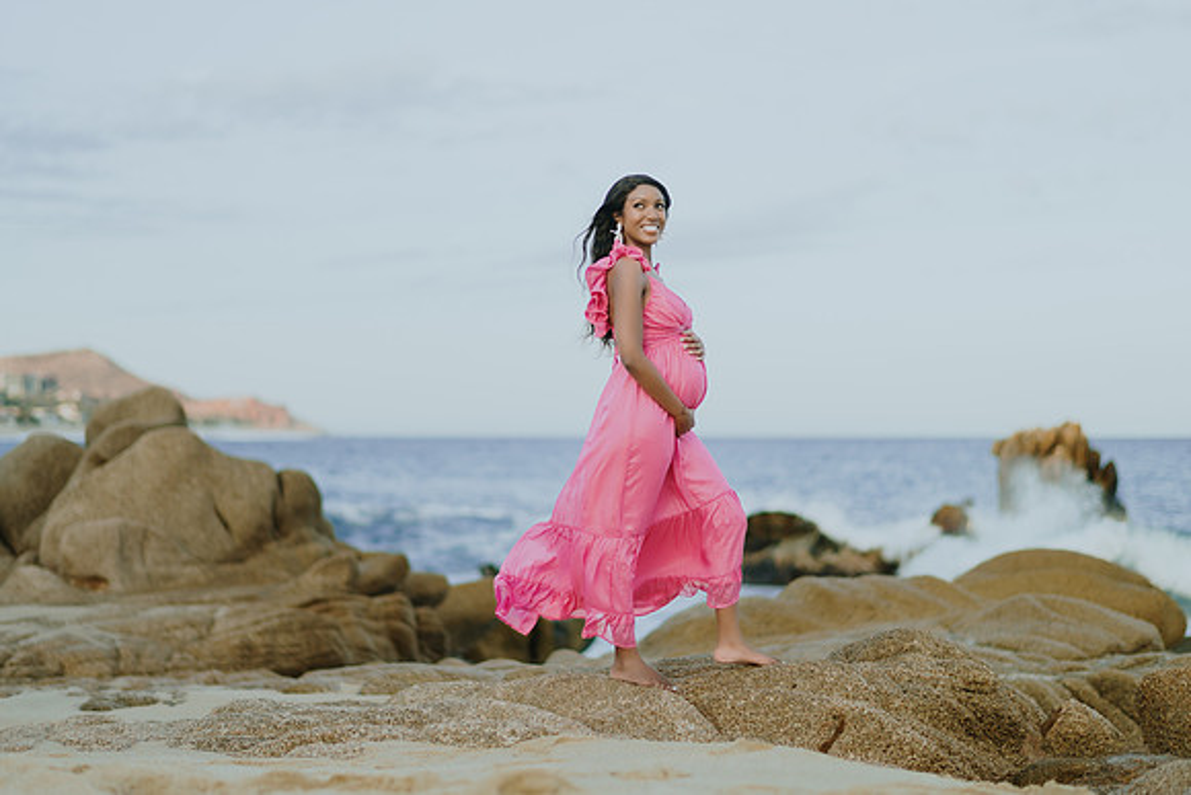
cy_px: 398
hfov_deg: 34.3
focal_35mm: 58
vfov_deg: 23.2
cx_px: 596
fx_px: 1932
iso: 100
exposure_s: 1/1600
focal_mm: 58
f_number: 1.4
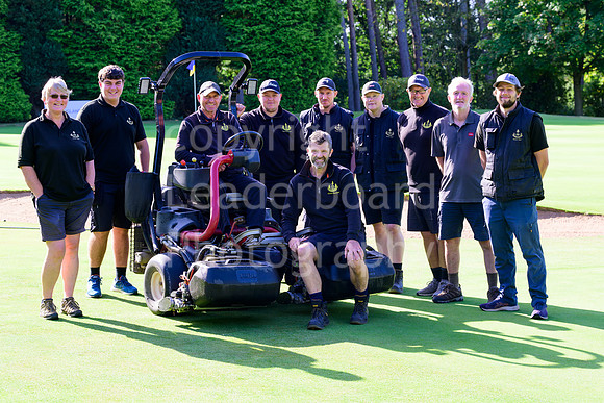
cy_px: 202
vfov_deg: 16.1
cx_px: 302
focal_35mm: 85
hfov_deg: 23.9
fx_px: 1426
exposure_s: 1/125
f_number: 6.3
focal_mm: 85
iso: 160
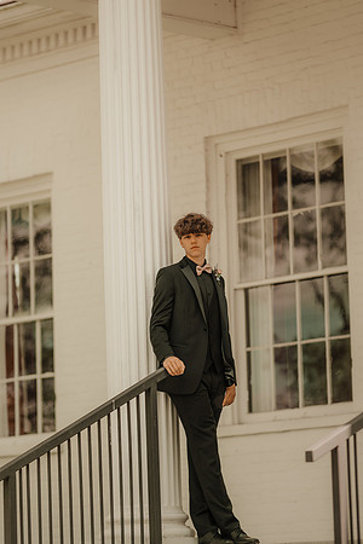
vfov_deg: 13.1
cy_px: 272
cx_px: 182
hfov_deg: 8.7
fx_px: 2374
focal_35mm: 157
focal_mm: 105
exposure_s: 1/800
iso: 64
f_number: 1.4
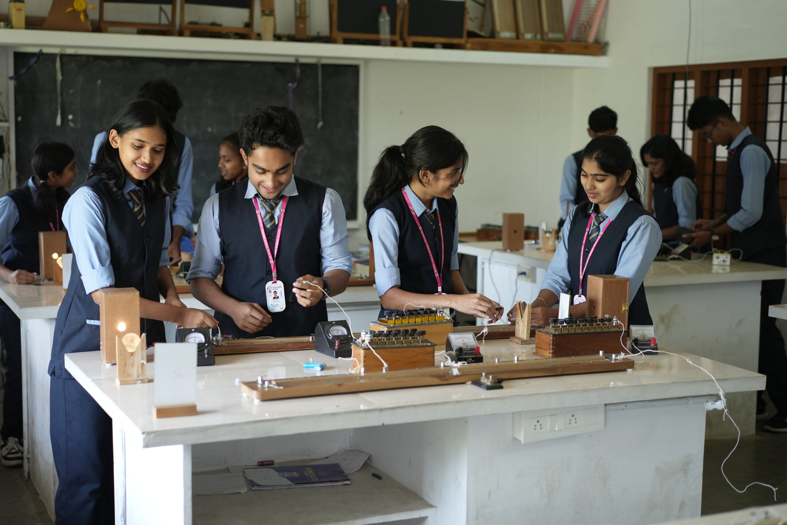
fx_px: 1202
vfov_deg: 24.6
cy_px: 262
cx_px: 394
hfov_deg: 36.2
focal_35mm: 55
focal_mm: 55
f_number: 2.5
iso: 640
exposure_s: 1/100
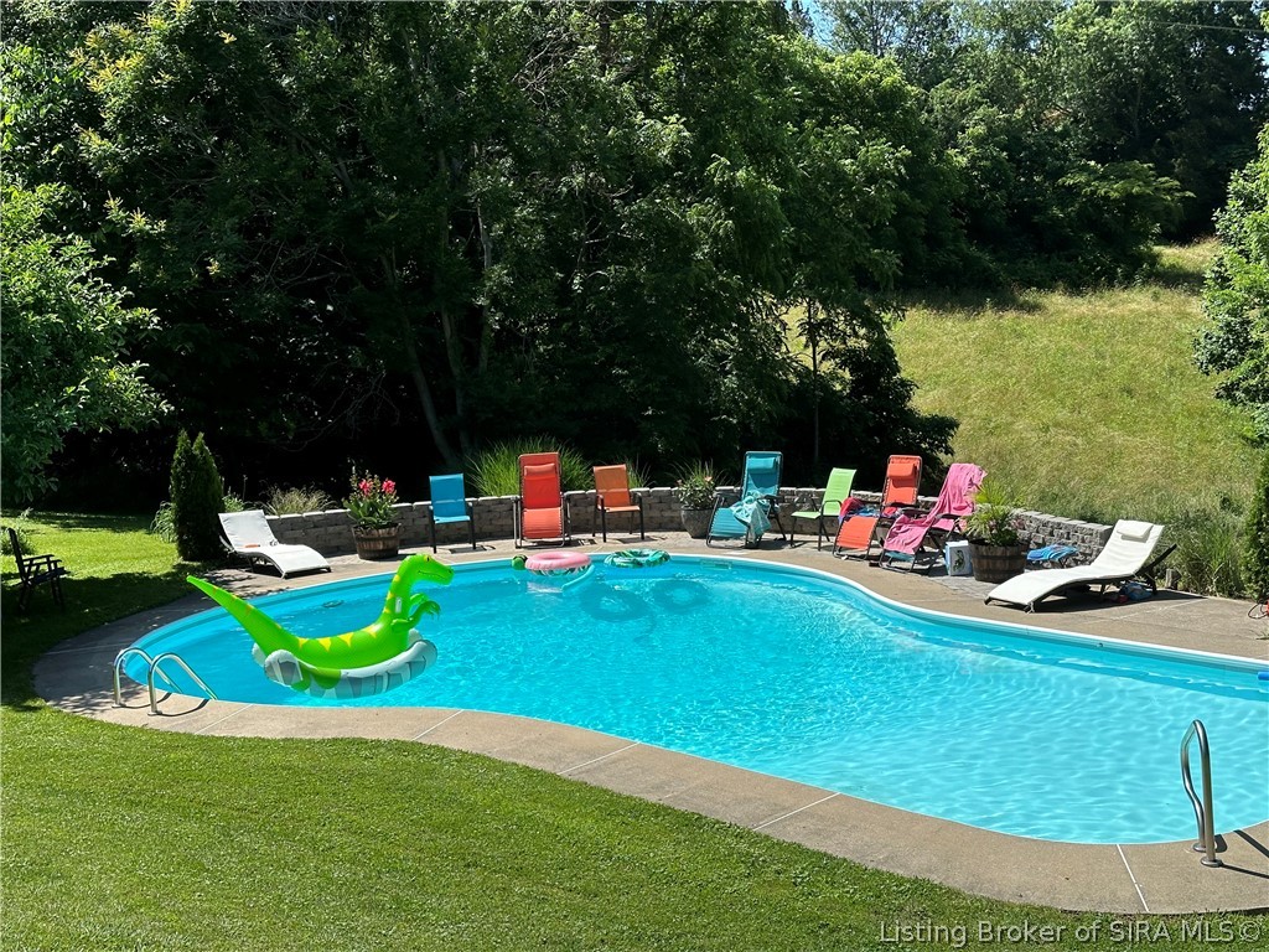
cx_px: 634
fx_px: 1760
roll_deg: +3.1
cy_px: 476
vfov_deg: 30.3
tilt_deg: -6.4
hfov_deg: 39.7
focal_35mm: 48
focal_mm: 6.86
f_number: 1.78
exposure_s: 1/4016
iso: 64
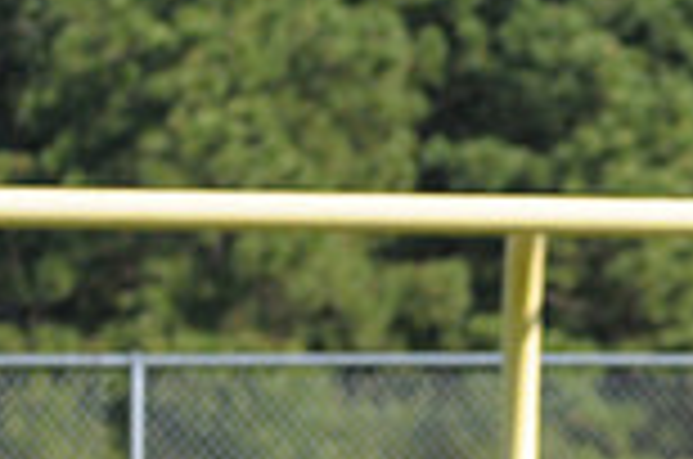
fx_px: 21669
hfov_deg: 1.8
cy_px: 830
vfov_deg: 1.2
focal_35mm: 1128
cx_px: 891
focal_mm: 200
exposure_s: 1/2500
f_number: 4
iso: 640
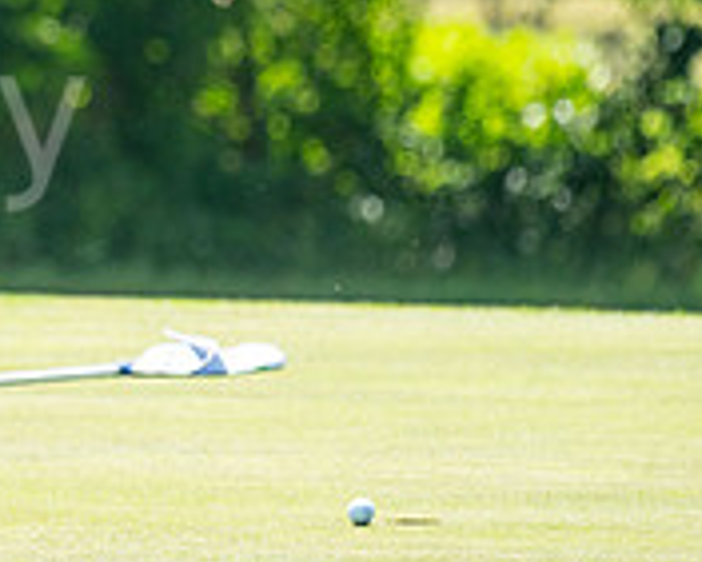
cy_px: -78
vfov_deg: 1.7
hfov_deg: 2.1
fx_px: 19250
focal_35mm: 926
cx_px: -423
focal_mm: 300
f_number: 5
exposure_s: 1/1250
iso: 320
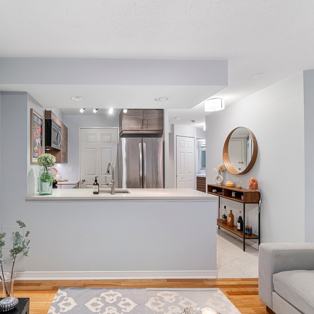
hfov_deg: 72.7
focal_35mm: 20
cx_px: 106
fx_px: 205
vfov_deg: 74.8
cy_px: 152
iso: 640
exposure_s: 1/5
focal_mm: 10
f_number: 6.3
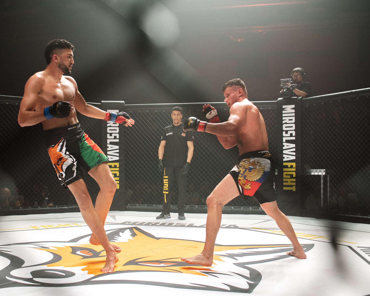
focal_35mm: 44
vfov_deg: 34.1
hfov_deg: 42.0
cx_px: 169
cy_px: 151
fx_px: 482
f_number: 4
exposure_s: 1/800
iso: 2000
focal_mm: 38
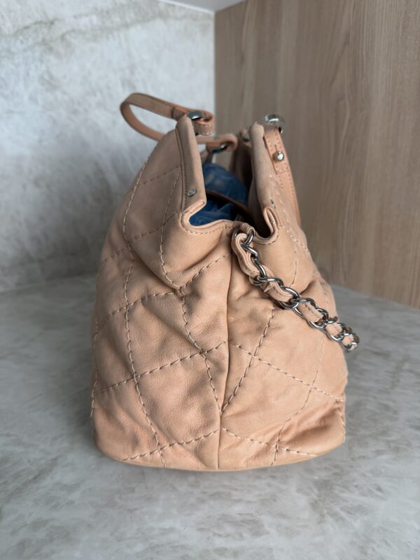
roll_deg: +0.5
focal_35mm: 24
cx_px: 210
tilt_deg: -17.3
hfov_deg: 56.8
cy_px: 280
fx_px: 388
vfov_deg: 71.6
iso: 64
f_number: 1.78
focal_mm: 6.76
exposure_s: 1/120
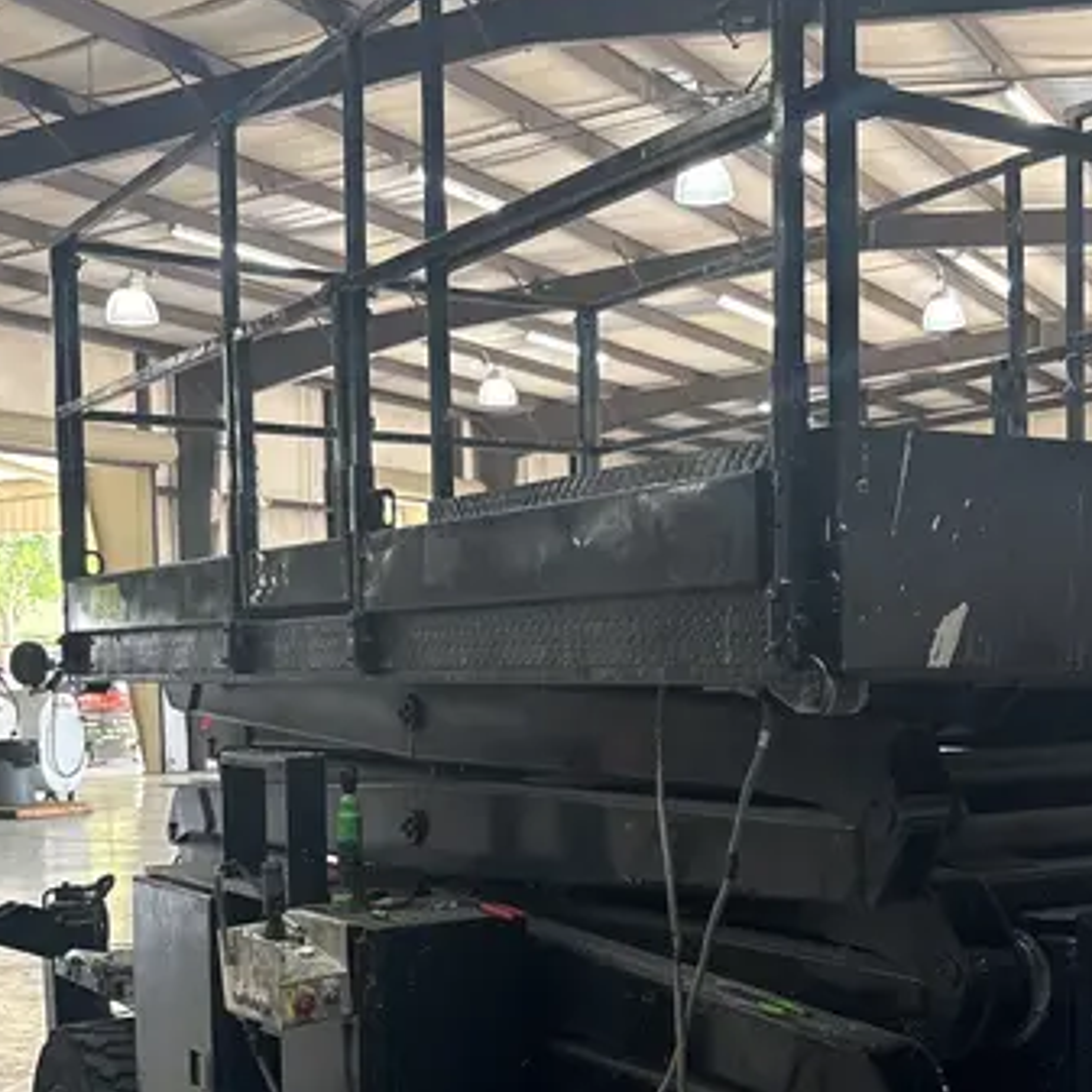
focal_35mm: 50
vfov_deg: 33.5
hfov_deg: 33.7
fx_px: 1785
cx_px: 726
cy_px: 779
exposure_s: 1/120
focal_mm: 5.96
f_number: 1.6
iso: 250
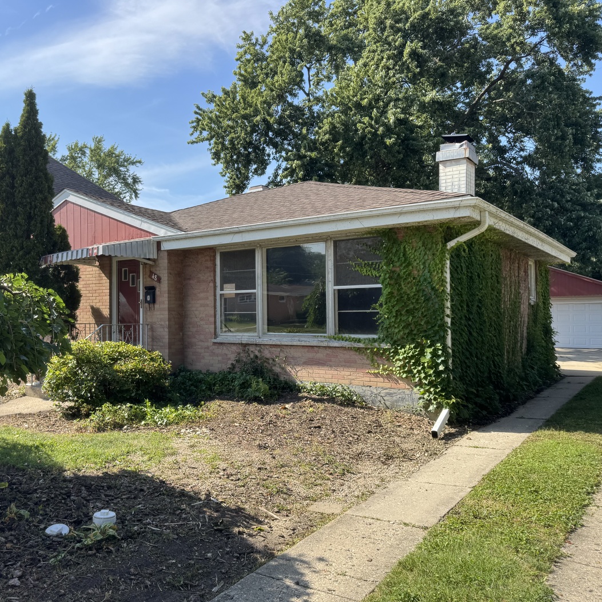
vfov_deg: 55.6
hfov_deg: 54.3
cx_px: 192
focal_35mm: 29
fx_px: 571
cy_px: 302
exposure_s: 1/2331
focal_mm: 6.76
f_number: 1.78
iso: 80
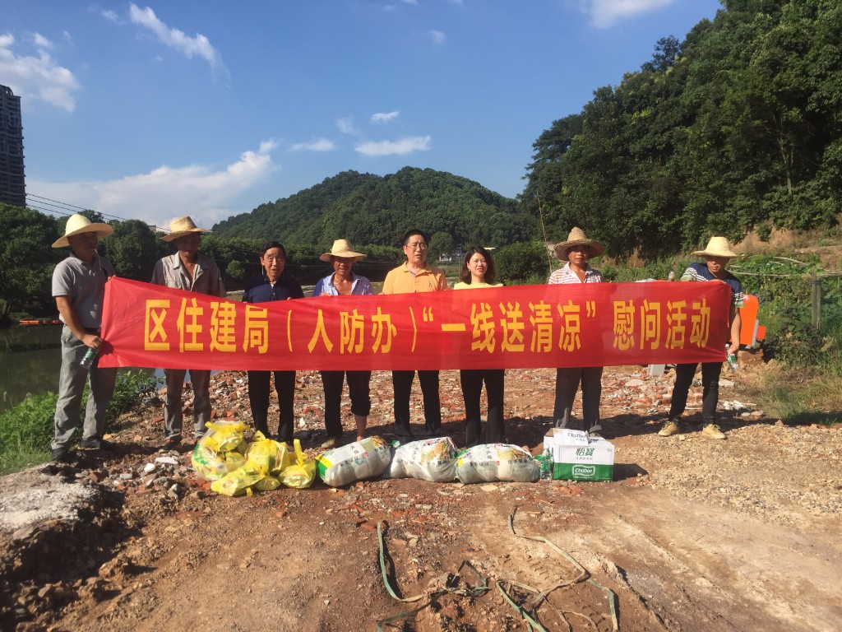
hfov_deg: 61.7
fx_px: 705
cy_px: 316
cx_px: 421
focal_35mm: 29
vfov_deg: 48.2
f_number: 2.2
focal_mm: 4.15
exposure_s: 1/1799
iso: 32
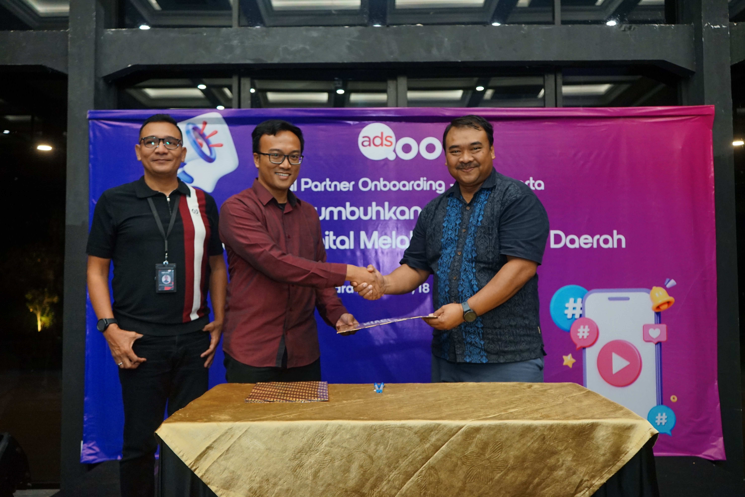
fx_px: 641
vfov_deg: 42.3
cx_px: 372
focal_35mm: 31
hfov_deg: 60.3
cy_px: 248
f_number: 3.5
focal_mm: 31
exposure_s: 1/100
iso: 1250
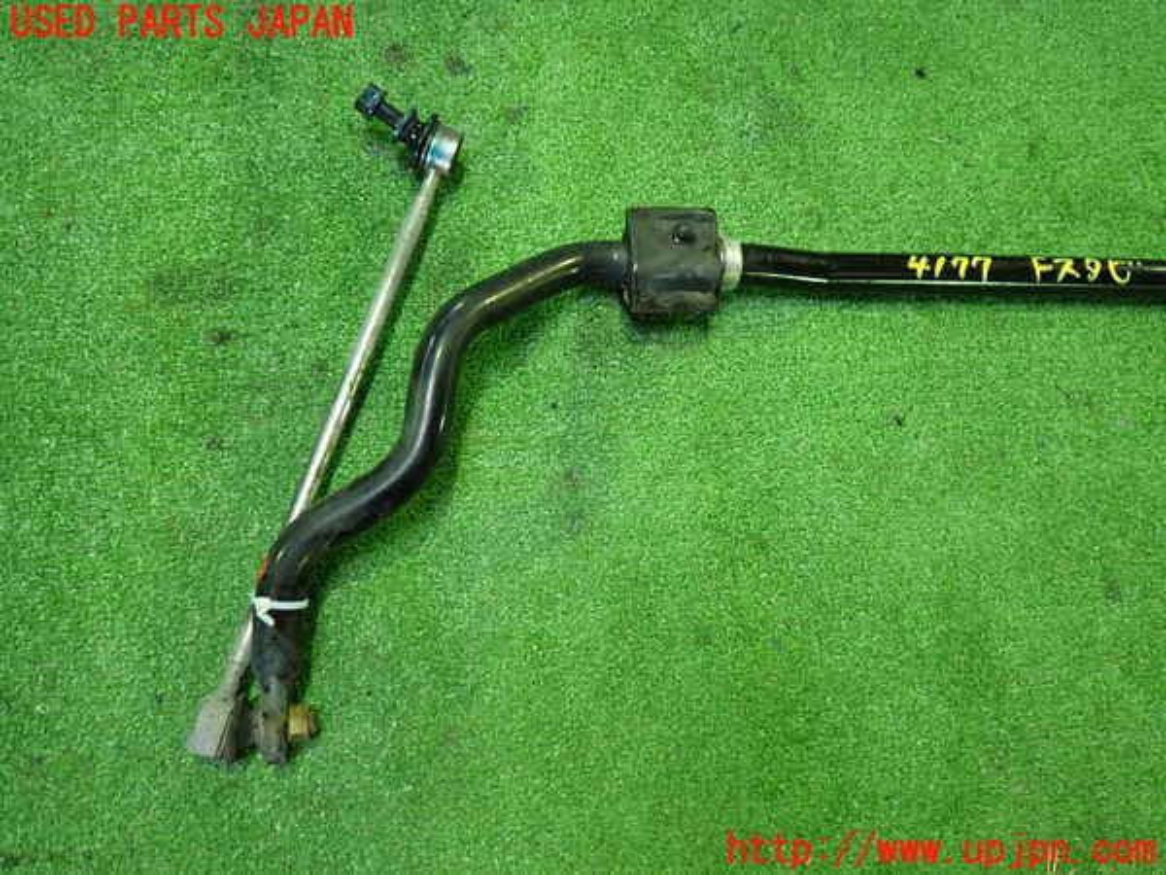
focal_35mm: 30
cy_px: 438
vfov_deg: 46.8
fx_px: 1011
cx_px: 583
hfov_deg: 60.0
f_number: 2.3
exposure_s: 1/30
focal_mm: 5.4
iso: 500
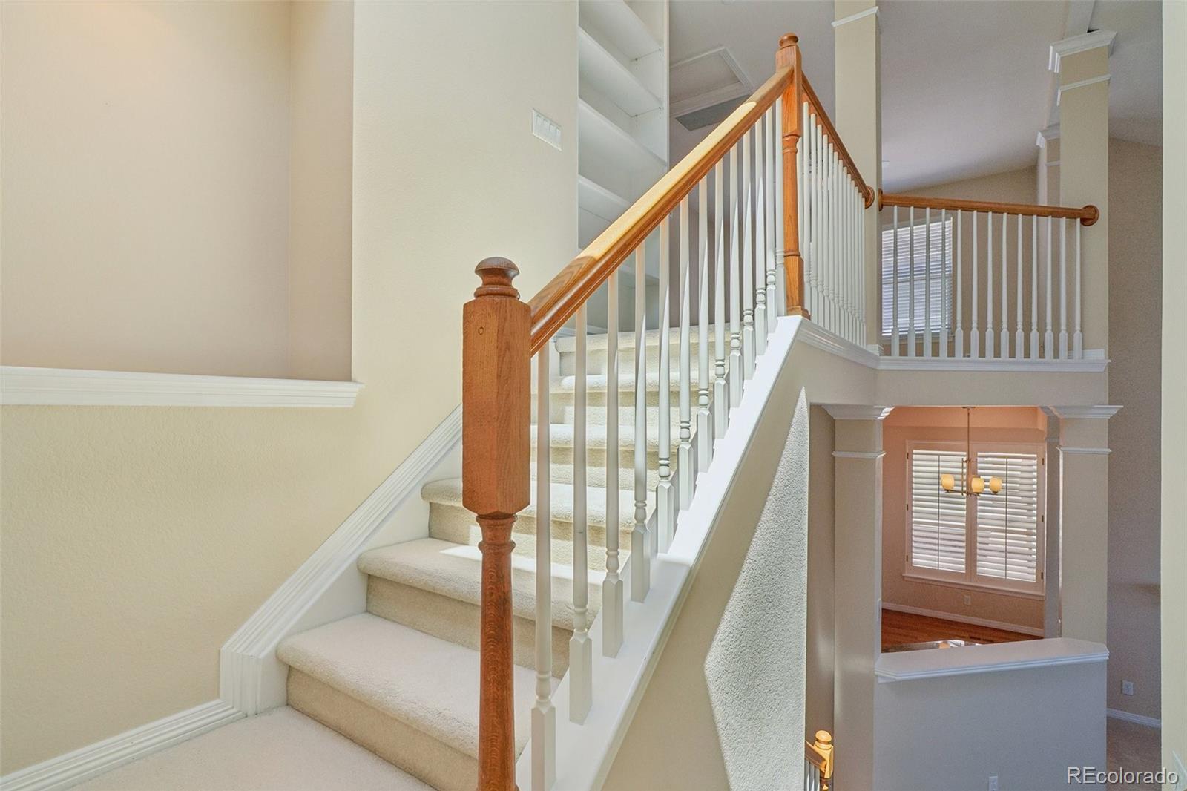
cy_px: 396
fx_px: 544
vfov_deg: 72.0
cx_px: 594
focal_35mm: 16
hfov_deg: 95.0
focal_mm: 11
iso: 100
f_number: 8
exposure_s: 1/200
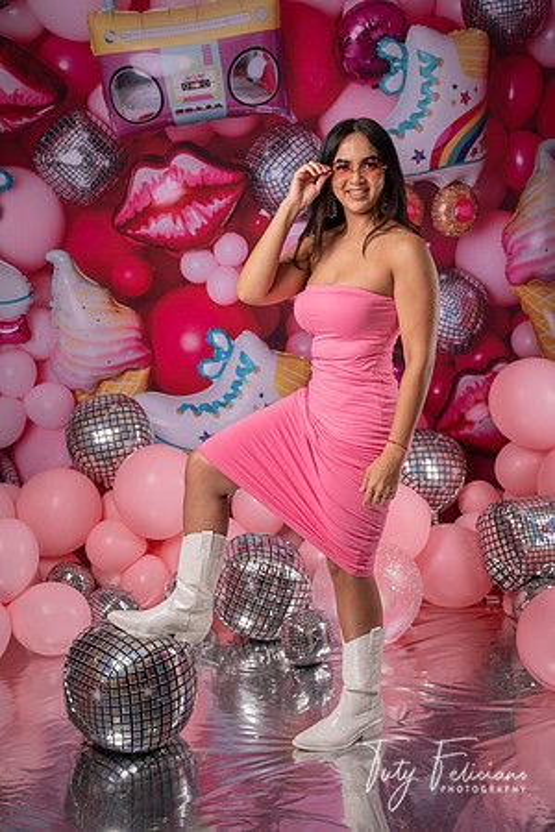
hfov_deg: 28.6
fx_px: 1087
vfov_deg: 41.9
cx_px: 278
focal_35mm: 47
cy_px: 416
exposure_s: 1/125
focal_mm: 47
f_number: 6.3
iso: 250
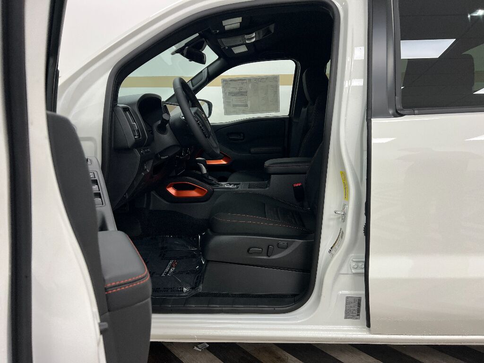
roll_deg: +0.5
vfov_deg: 53.1
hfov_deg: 67.3
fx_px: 364
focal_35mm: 26
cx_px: 242
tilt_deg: -10.0
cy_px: 182
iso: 125
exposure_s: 1/120
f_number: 1.5
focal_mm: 5.7
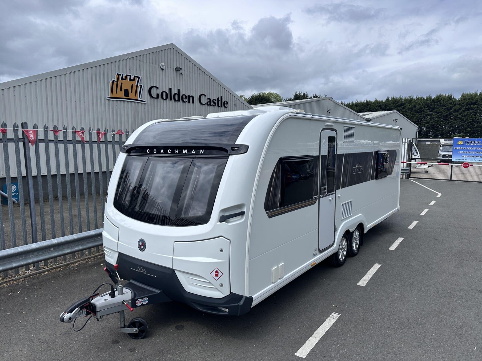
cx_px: 241
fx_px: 334
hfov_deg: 71.6
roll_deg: -0.1
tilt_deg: -6.7
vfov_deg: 56.8
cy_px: 180
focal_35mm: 24
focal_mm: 6.86
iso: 80
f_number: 1.78
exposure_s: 1/5525
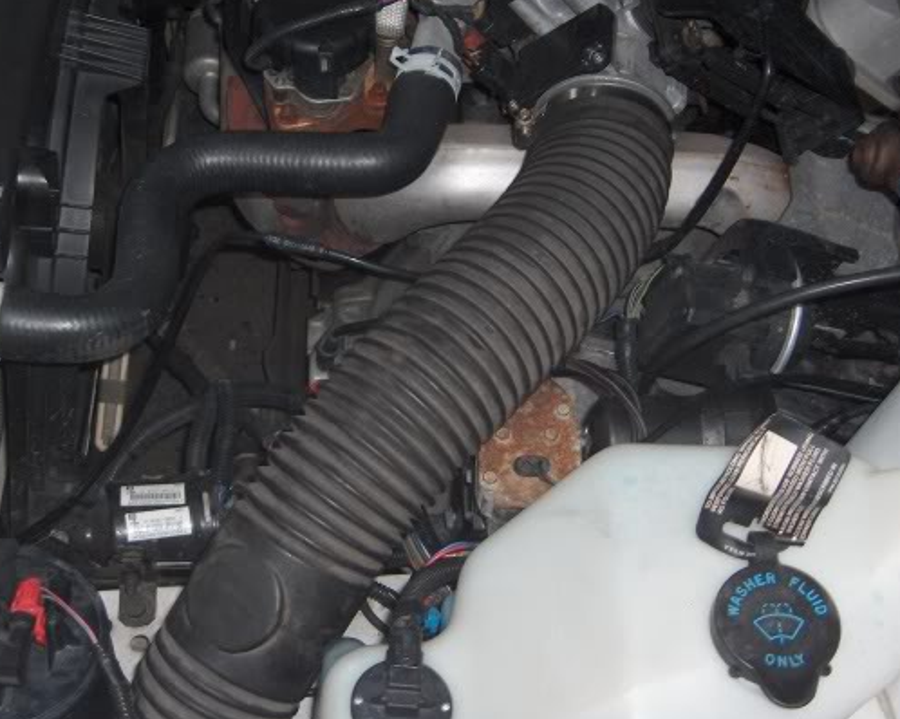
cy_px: 314
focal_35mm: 56
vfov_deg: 27.1
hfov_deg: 33.5
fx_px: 1491
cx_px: 356
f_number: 2.9
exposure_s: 1/60
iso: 100
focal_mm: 9
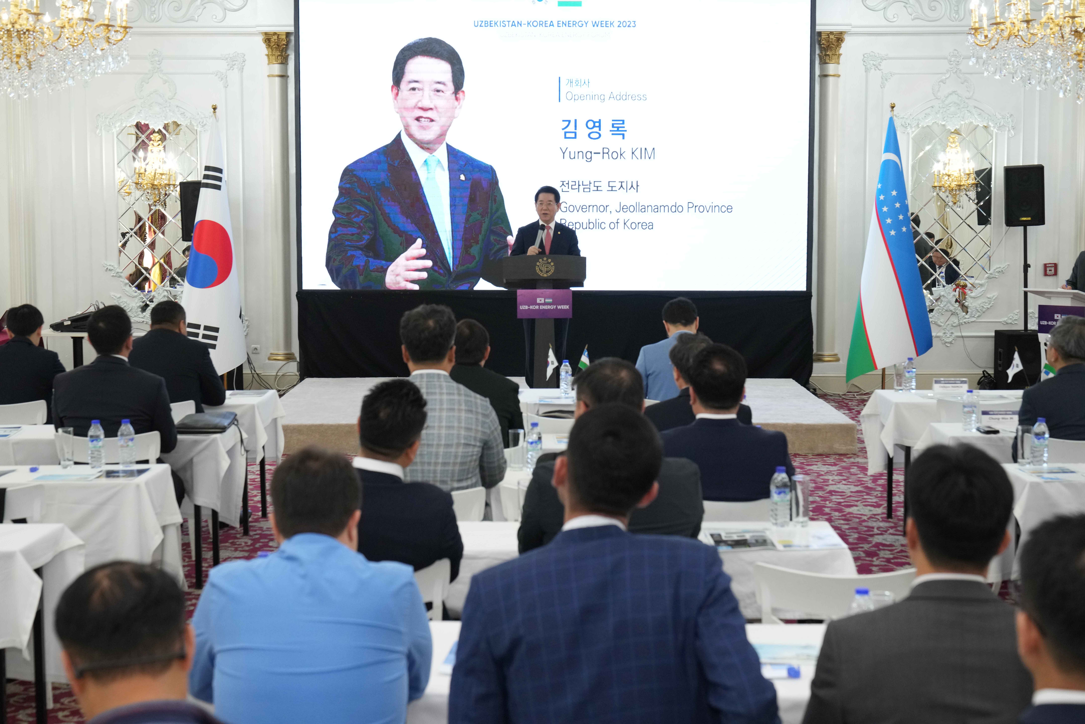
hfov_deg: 36.9
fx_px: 1627
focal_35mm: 54
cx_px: 542
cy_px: 362
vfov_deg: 25.1
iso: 2500
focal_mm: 54
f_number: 5
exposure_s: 1/200
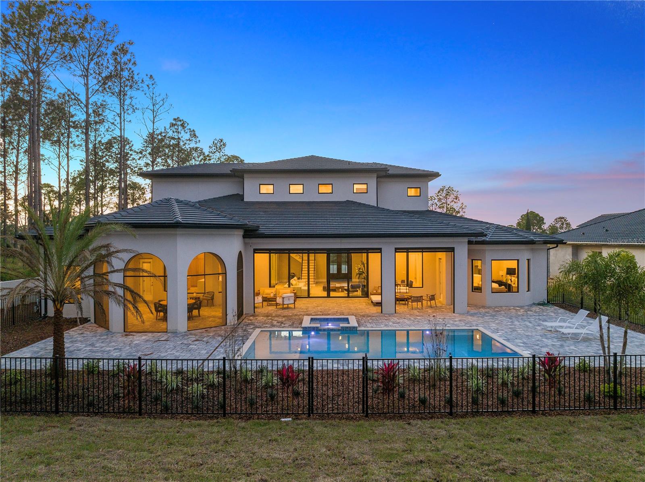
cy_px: 241
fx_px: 447
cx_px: 322
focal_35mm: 24
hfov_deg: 71.6
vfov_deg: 56.7
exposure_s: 1/60
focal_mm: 12.29
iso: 200
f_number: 2.8
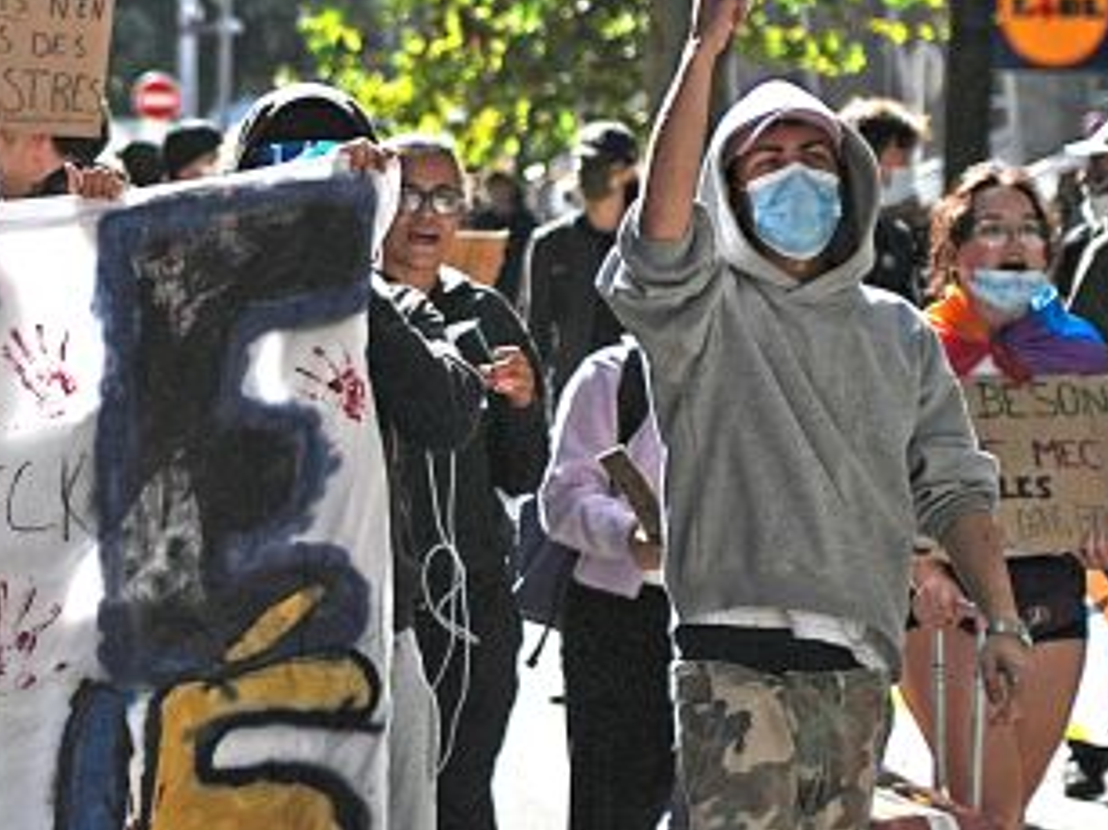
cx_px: -238
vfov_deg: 10.9
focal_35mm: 136
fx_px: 4351
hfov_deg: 14.1
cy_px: 563
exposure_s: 1/12800
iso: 200
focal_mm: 35
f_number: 1.8
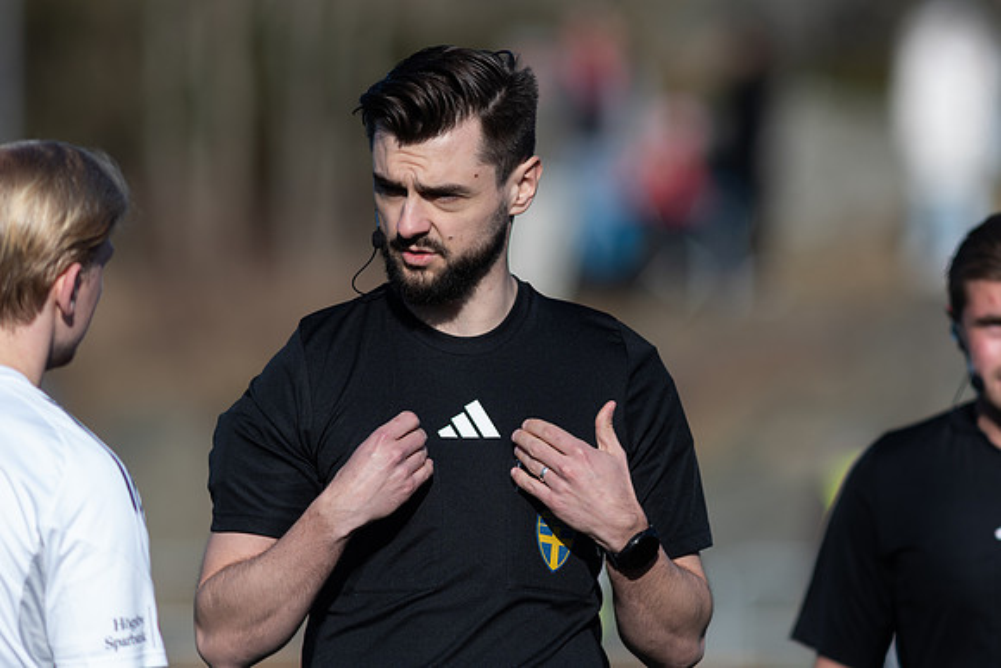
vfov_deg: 3.1
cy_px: 334
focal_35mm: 450
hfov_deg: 4.6
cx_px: 500
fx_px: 12515
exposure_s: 1/1250
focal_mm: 300
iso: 100
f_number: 3.2
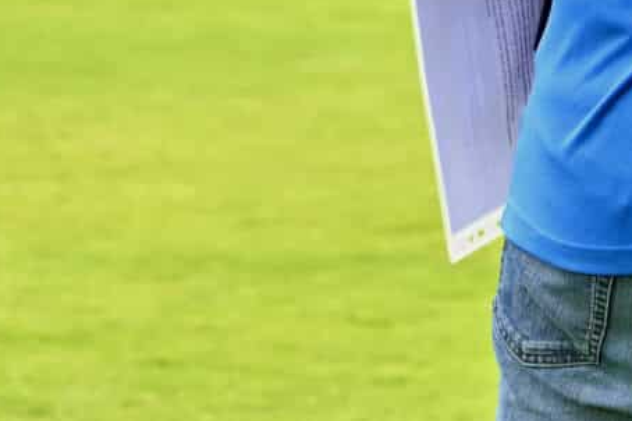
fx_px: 6333
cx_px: 1030
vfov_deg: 3.8
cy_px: -181
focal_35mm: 361
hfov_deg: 5.6
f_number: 4.5
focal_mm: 80
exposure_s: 1/1000
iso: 450
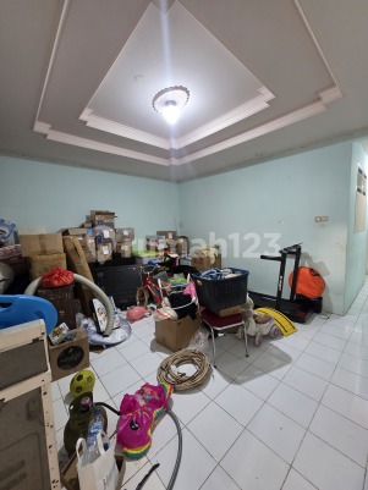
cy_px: 245
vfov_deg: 106.2
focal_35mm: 13
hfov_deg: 89.9
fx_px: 184
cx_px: 184
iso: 400
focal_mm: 2.2
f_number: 1.9
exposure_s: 1/50
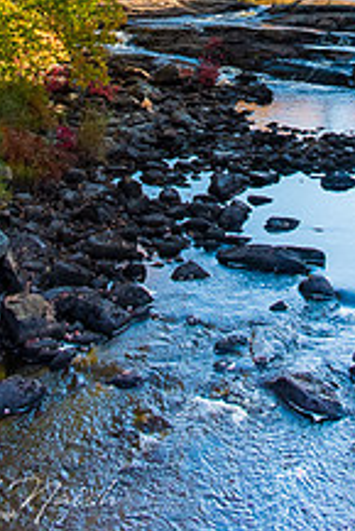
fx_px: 856
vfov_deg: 31.7
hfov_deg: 23.3
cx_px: 230
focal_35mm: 58
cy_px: -7
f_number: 22
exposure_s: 1/125
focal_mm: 28
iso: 2000
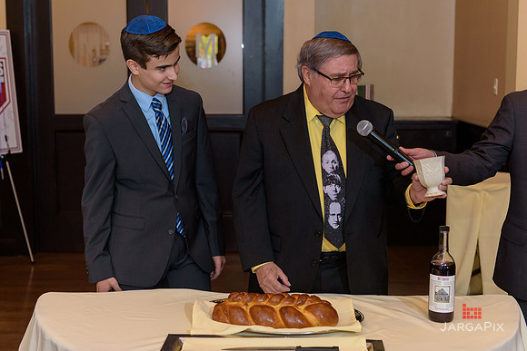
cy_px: 176
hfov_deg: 34.5
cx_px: 264
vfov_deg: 23.4
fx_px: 849
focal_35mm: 58
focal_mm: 58
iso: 1600
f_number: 3.2
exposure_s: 1/125
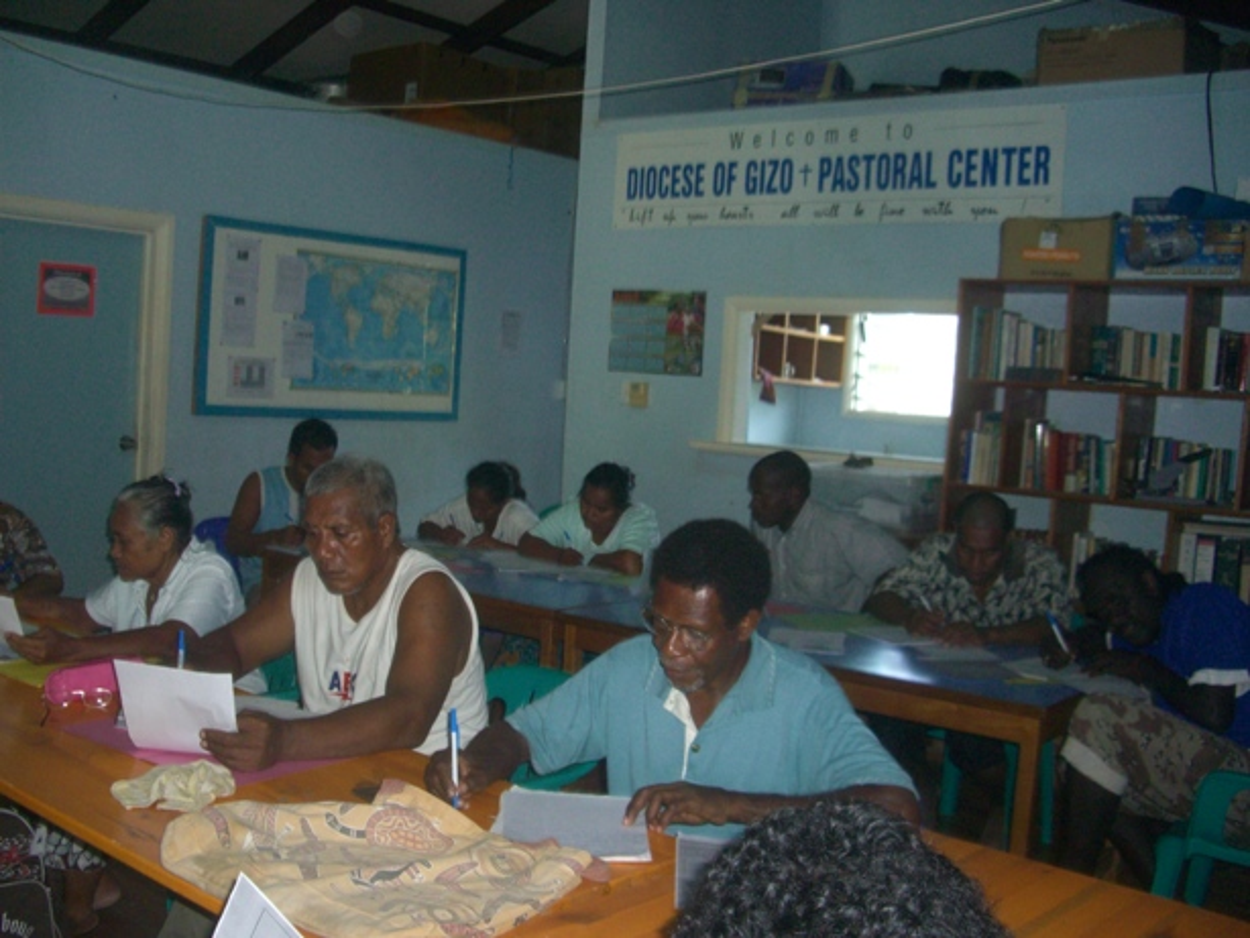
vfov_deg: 37.7
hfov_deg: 49.0
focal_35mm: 38
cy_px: 469
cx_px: 625
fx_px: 1373
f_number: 2.8
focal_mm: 7.9
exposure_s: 1/60
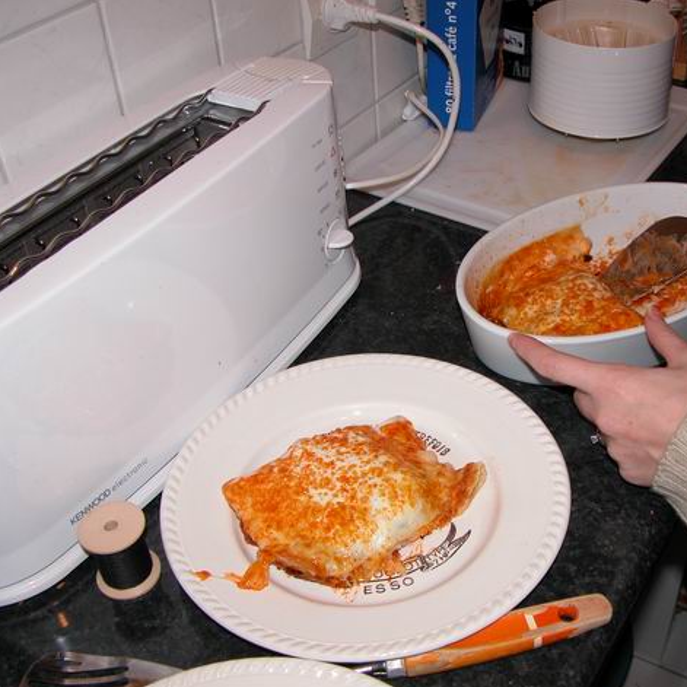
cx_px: 462
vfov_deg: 40.0
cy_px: 347
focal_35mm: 42
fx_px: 943
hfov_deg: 39.5
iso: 100
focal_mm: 8.9
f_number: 2.8
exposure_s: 1/60
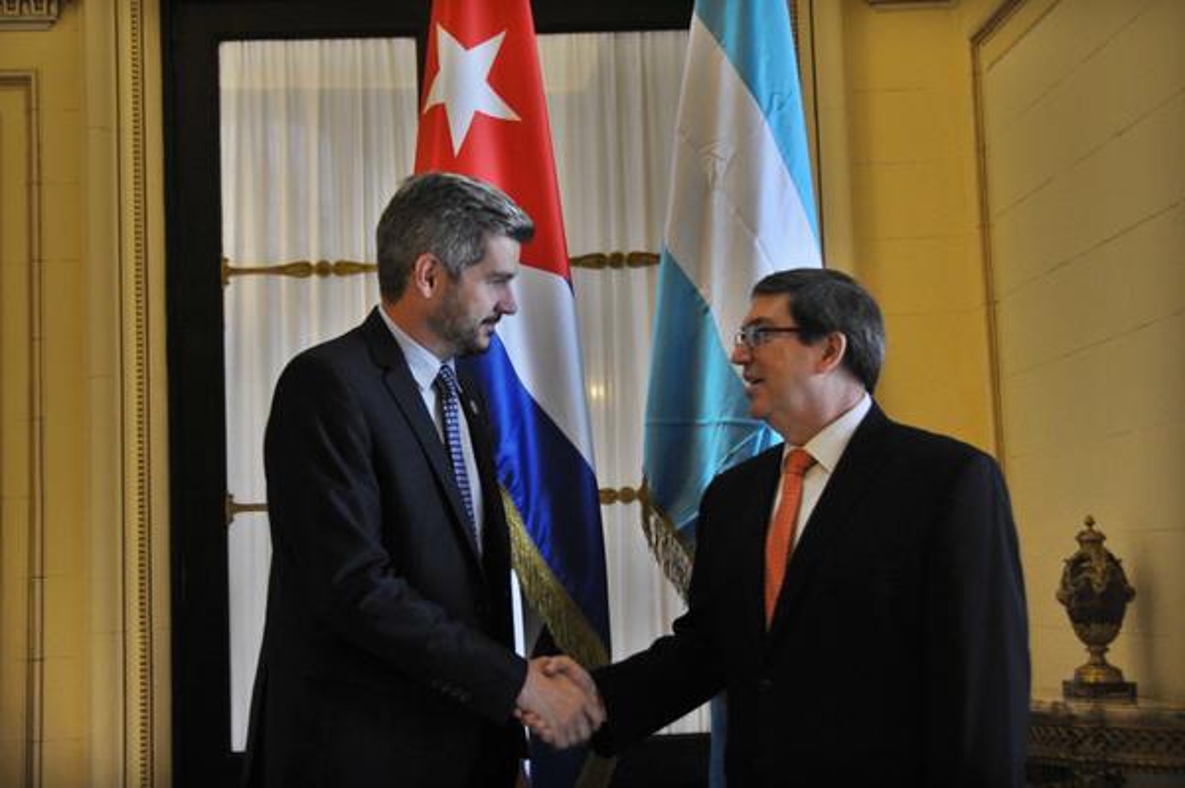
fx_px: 1529
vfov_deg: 28.9
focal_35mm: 46
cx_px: 592
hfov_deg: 42.4
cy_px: 394
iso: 800
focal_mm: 31
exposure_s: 1/30
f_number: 4
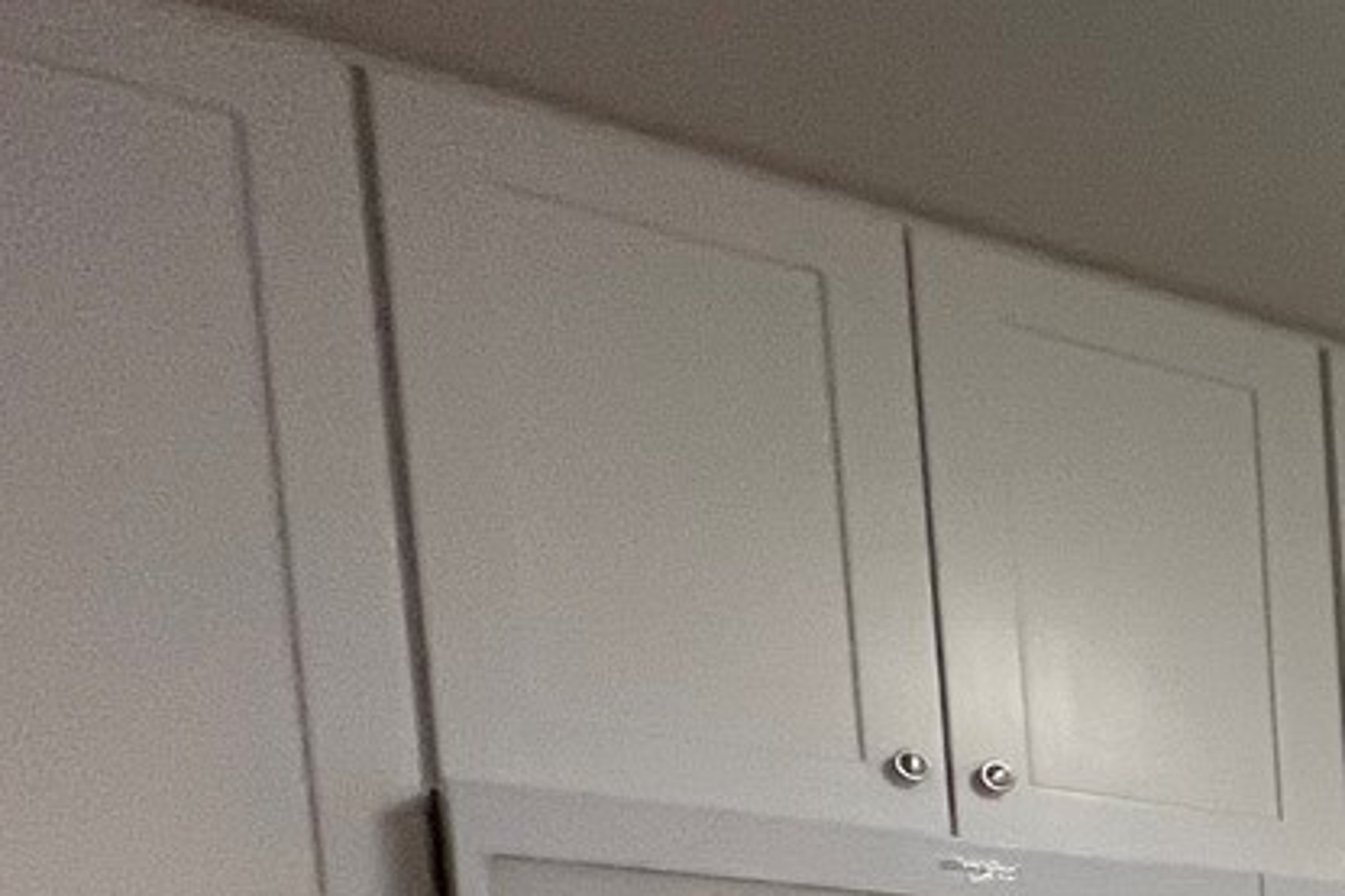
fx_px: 1942
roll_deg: -1.0
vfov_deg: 20.7
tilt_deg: -7.4
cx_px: 2502
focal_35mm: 52
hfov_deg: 21.4
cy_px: 1469
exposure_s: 1/120
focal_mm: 1.57
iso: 160
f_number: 1.8
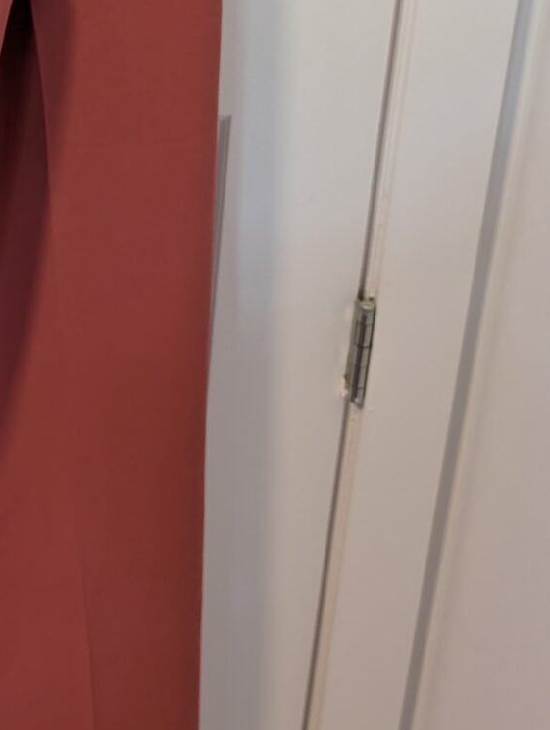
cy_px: 115
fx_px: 1395
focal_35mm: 66
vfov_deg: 28.5
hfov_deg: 21.2
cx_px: -55
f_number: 1.68
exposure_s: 1/40
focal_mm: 6.9
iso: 175
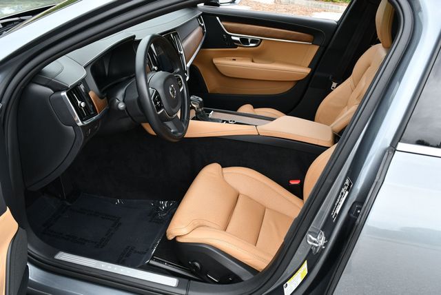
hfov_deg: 53.1
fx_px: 441
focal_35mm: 36
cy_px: 148
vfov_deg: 36.9
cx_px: 220
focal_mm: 18
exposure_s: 1/250
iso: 200
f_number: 6.3
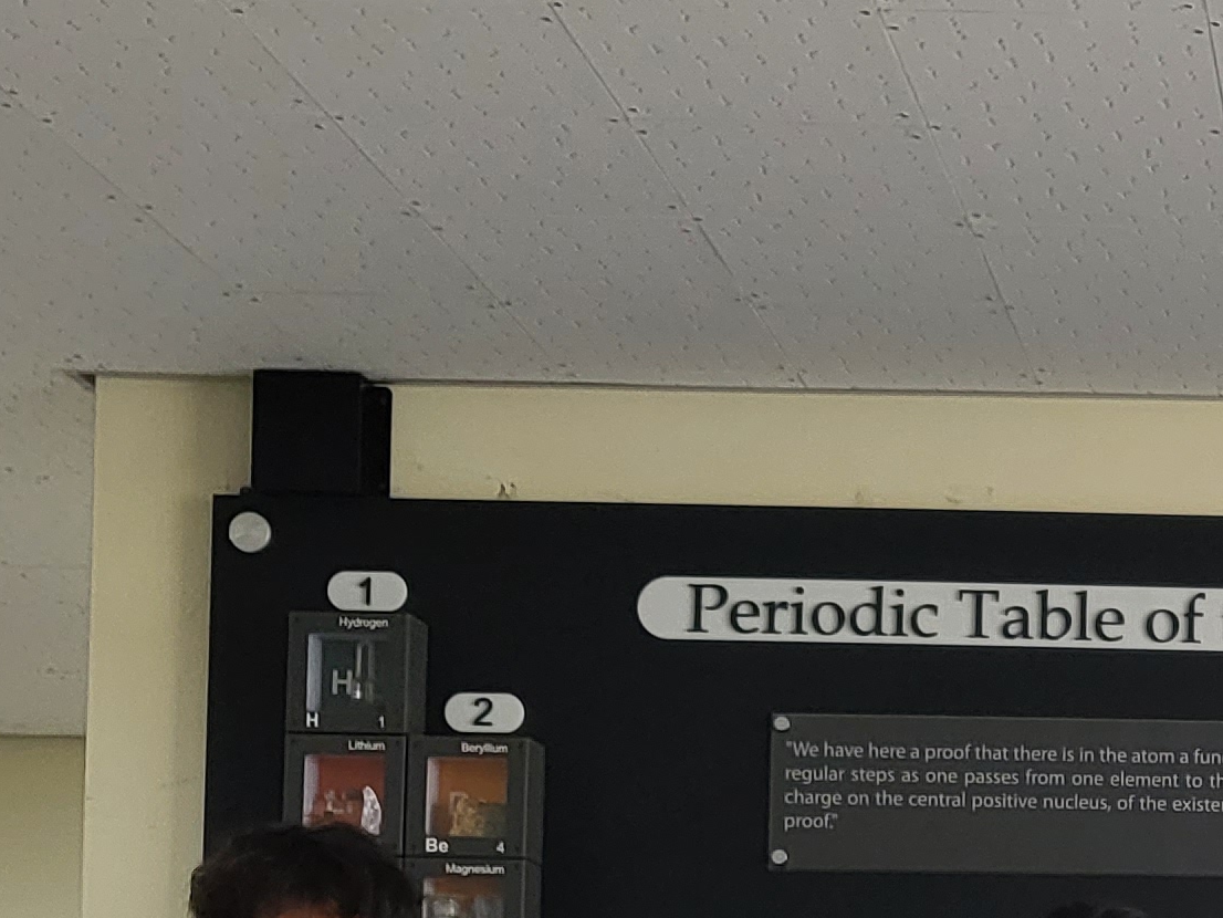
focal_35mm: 94
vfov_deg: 15.0
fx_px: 3322
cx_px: 1545
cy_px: 1197
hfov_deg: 19.4
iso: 200
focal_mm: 4.25
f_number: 1.8
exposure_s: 1/59
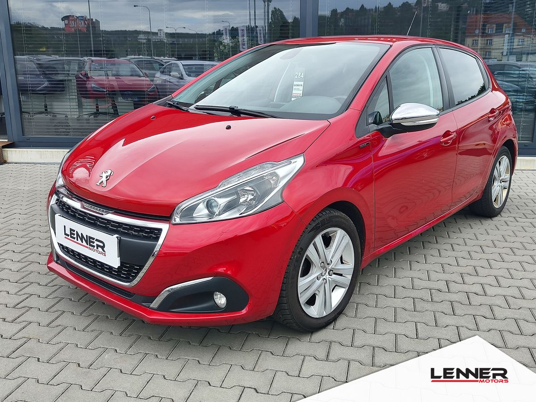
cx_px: 268
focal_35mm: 23
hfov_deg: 73.9
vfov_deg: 58.9
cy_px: 201
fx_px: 356
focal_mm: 7.01
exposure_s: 1/319
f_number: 1.69
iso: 50
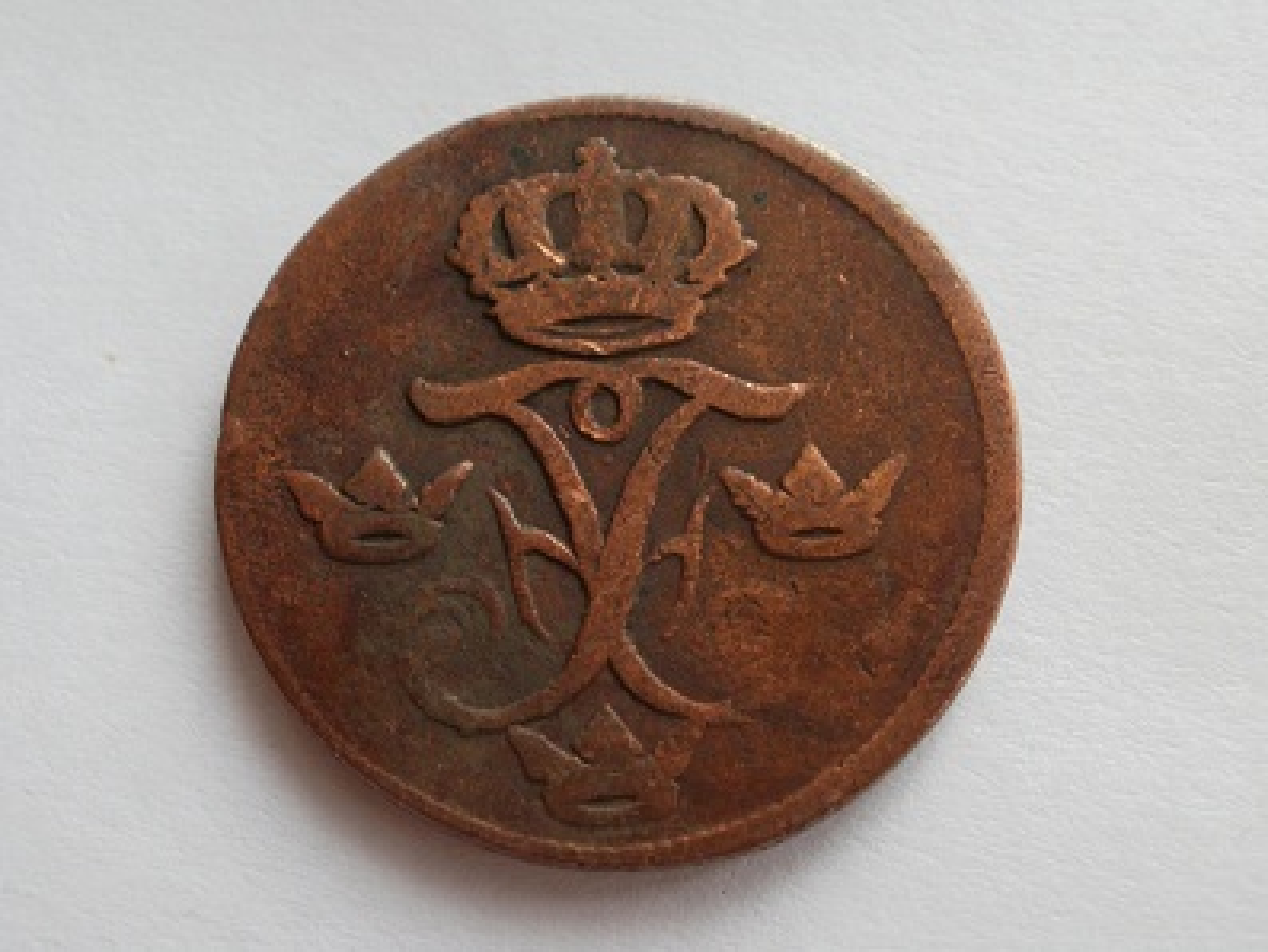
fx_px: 1612
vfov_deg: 32.9
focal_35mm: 44
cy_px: 476
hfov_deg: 42.9
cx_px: 634
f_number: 4
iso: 100
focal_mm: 7.7
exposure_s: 1/40
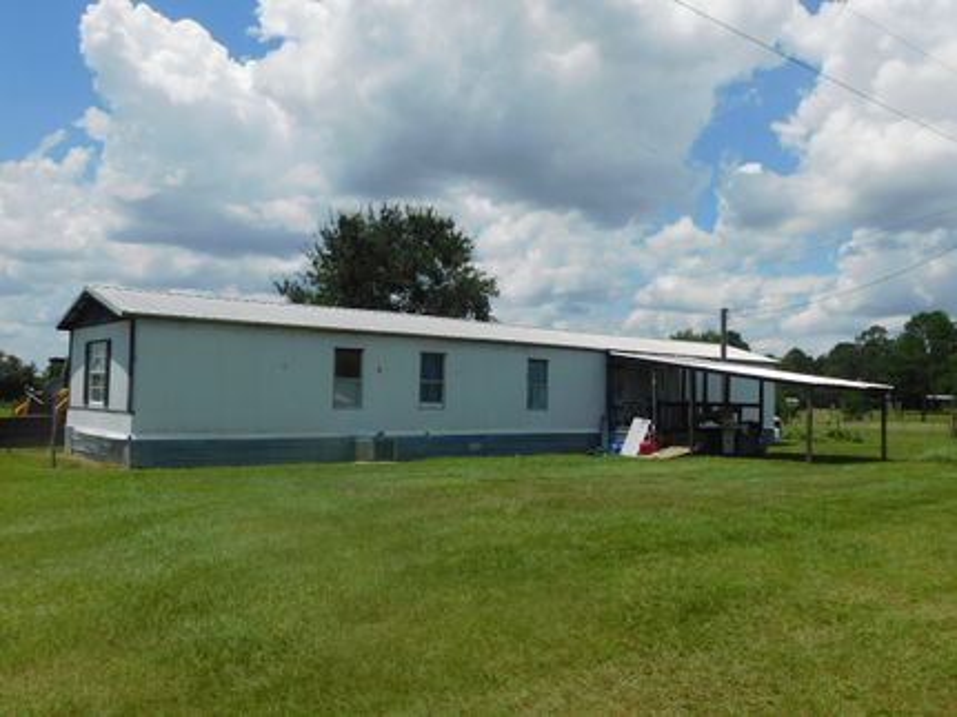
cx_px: 478
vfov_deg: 46.8
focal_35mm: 30
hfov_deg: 60.0
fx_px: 829
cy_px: 358
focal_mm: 5.3
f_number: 6.4
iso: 125
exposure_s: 1/800
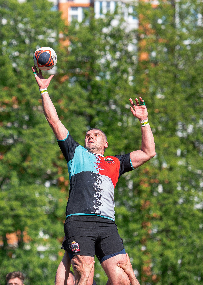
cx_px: 25
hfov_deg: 7.9
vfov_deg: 11.1
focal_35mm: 182
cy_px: 140
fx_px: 1468
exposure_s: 1/4000
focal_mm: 122
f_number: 3.5
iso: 640
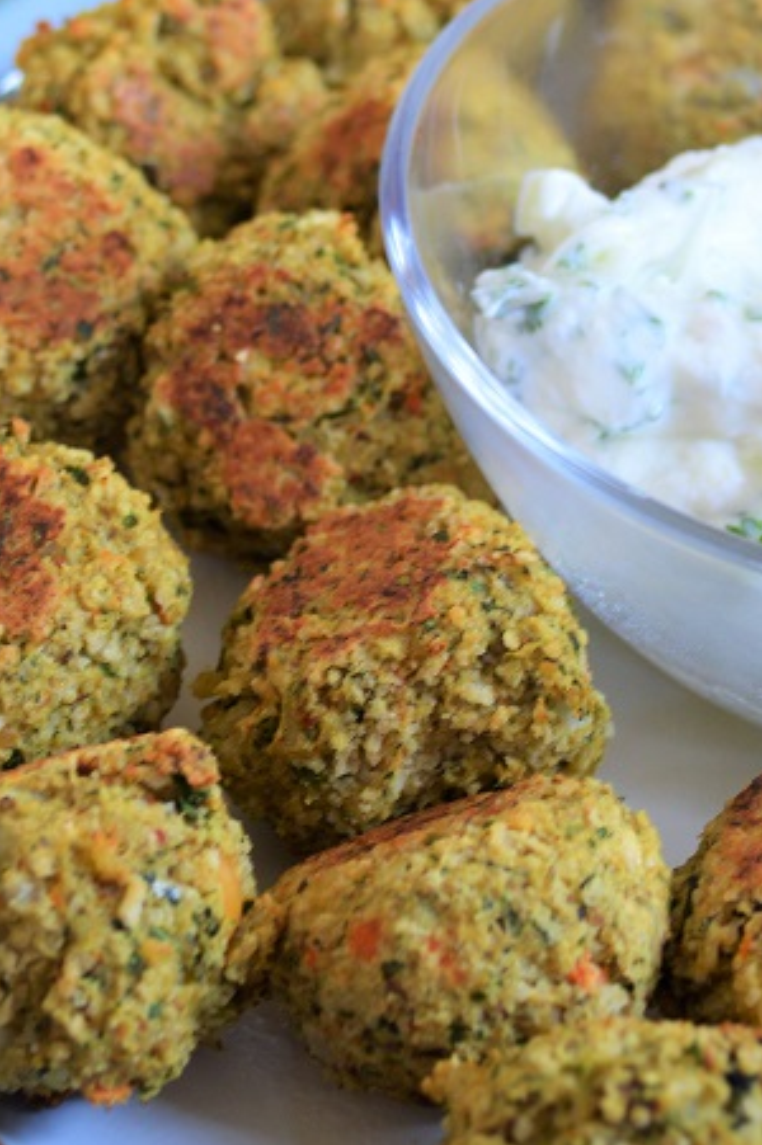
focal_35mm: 96
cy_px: 366
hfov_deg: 14.2
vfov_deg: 21.2
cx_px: 310
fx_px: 3052
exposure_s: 1/20
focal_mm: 32
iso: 400
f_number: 4.8
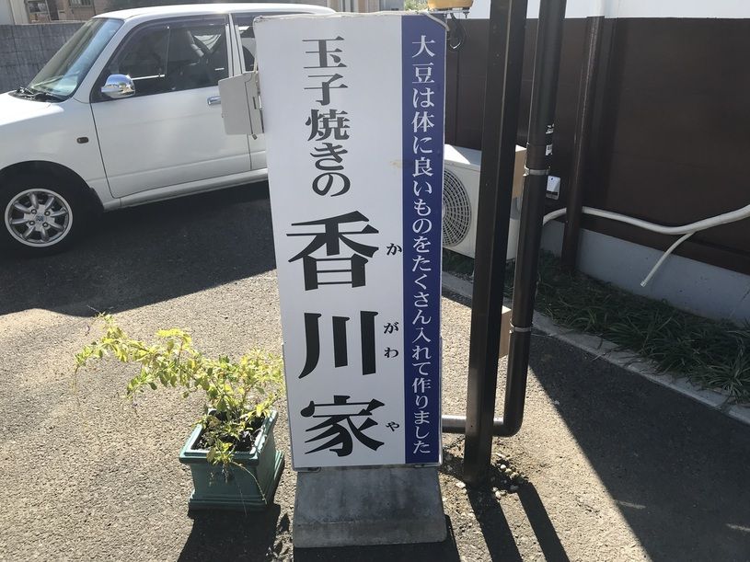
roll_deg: +2.0
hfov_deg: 63.5
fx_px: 607
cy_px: 281
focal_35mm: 28
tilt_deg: -23.9
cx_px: 375
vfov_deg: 49.7
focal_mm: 3.99
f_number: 1.8
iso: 20
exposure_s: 1/1008
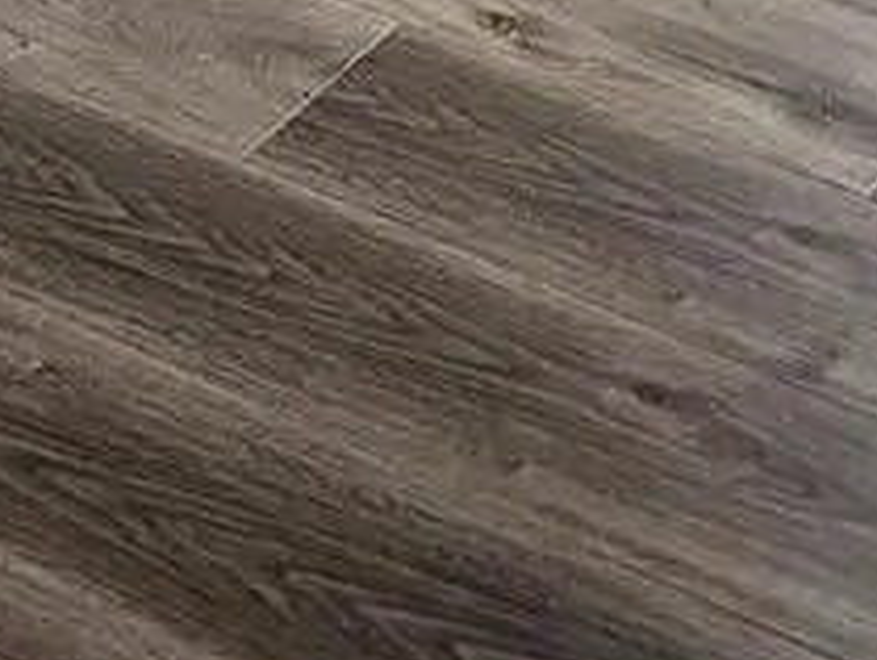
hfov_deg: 10.7
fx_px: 4439
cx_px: -626
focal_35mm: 175
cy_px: -1449
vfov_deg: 7.3
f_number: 1.7
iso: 80
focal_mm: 6.3
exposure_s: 1/120
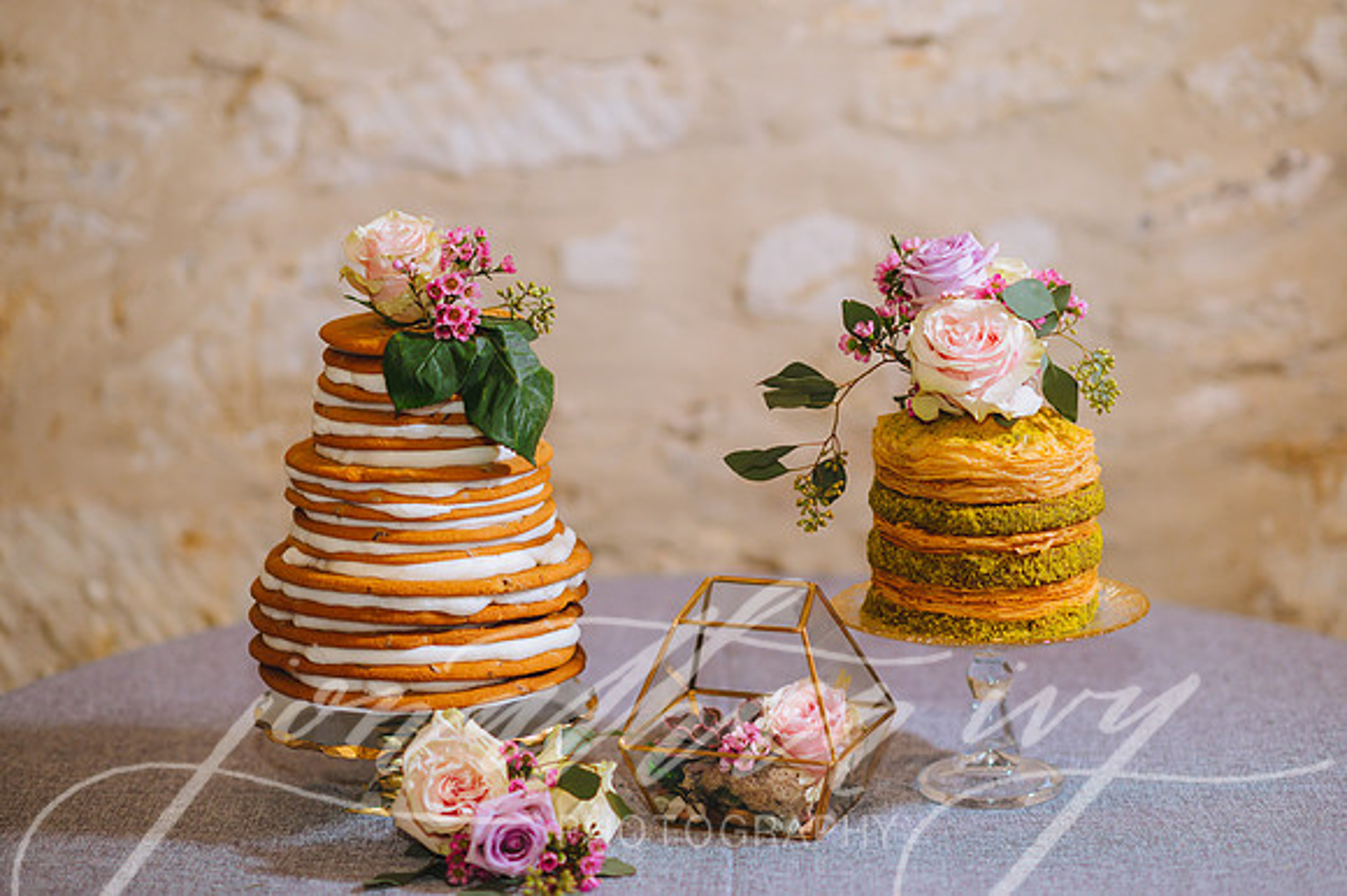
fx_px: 3178
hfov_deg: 23.9
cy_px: 448
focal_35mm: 85
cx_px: 674
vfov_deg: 16.1
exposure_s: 1/100
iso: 1600
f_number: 2
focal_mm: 85
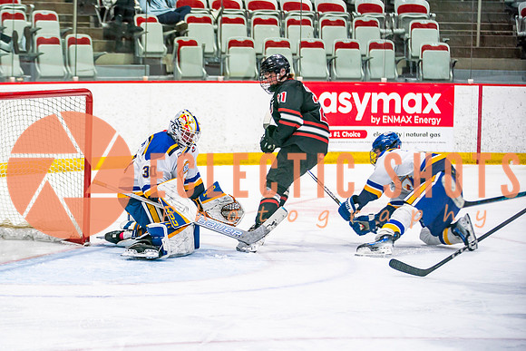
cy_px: 200
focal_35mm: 153
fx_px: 2240
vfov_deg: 9.0
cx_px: 177
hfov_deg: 13.4
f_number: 2.8
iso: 400
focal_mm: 115
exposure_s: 1/640
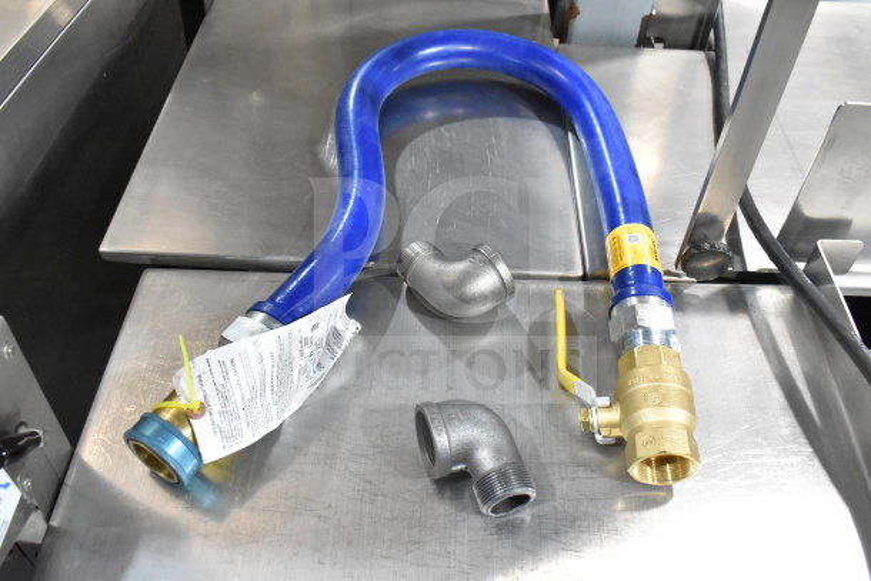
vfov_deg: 43.6
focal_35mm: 30
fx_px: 726
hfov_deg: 61.9
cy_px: 290
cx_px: 436
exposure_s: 1/200
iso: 6400
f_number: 7.1
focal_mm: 20
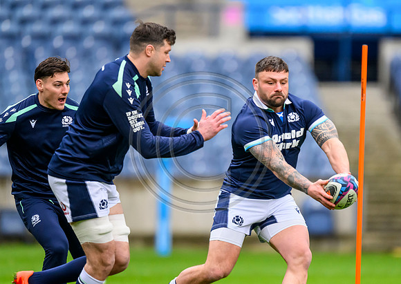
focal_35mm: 711
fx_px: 8072
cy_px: 147
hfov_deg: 2.8
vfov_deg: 2.0
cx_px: 247
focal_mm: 560
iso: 4000
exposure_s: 1/1250
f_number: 4
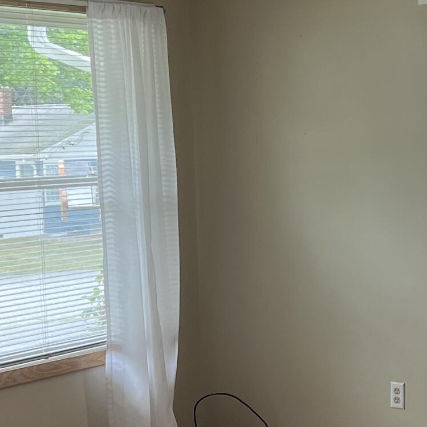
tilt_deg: -4.3
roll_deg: +1.9
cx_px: 486
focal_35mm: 92
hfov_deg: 18.1
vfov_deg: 18.9
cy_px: 232
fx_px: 1284
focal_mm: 5.7
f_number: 1.5
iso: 100
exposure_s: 1/120
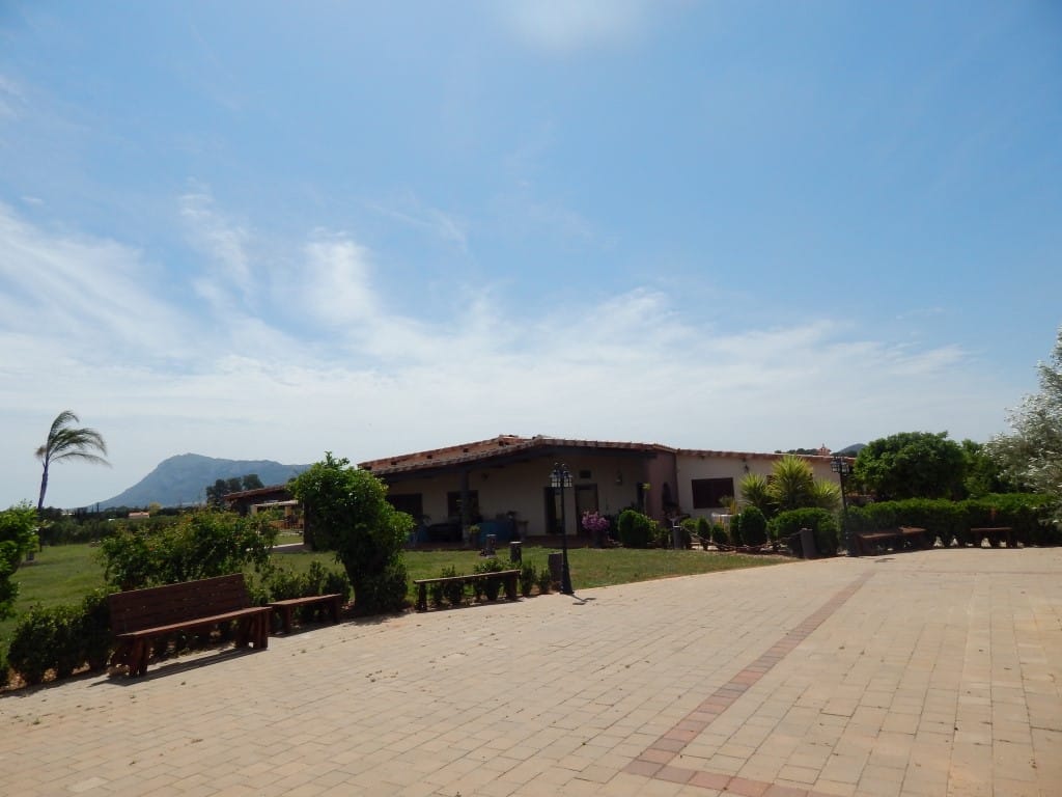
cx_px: 531
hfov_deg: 73.9
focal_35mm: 23
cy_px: 398
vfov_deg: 58.9
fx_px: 706
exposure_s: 1/1000
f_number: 6
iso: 125
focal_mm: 4
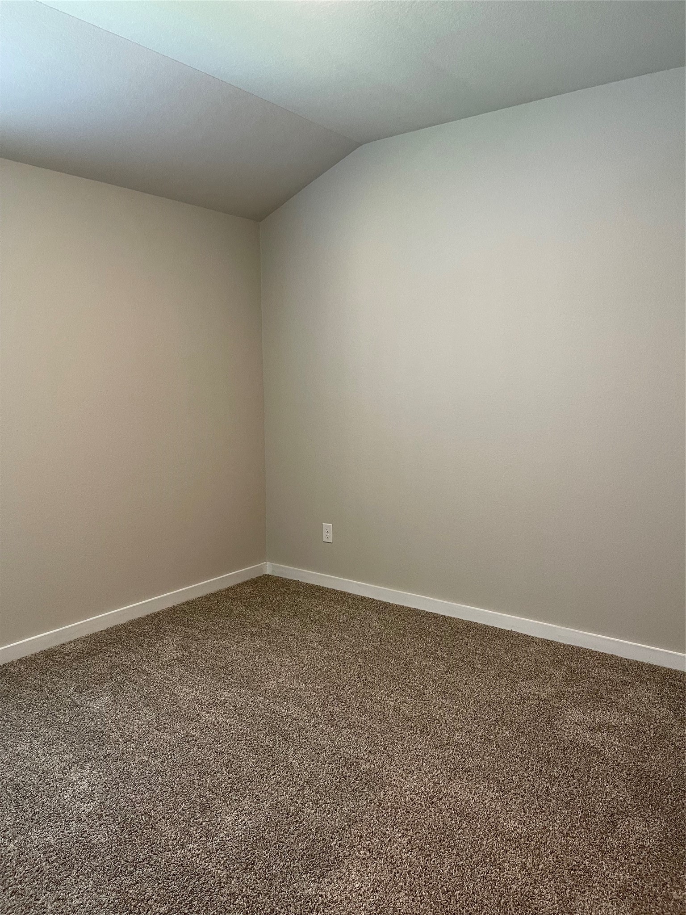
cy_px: 458
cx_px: 343
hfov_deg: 53.1
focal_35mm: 26
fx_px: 687
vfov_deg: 67.3
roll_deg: +0.8
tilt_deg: -6.4
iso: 200
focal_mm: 5.1
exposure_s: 1/60
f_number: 1.6
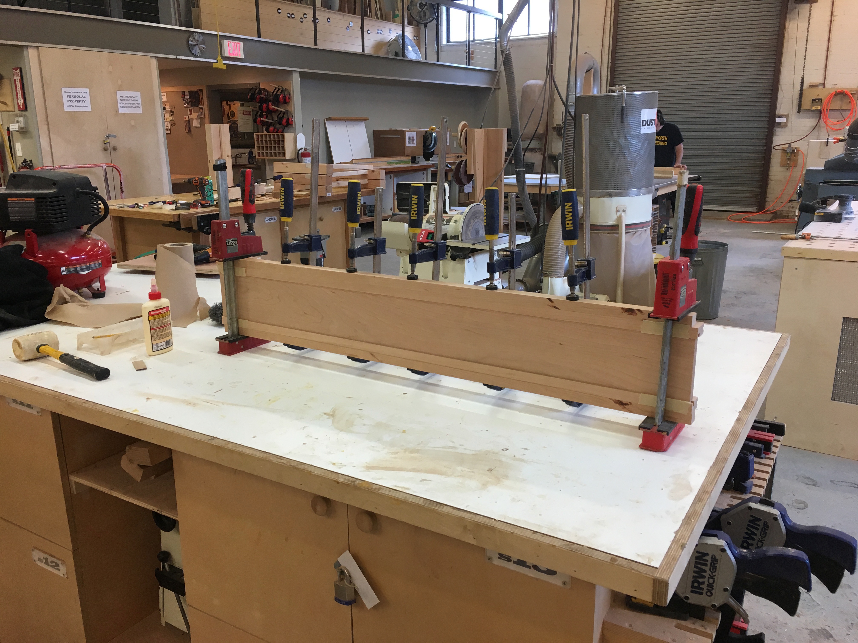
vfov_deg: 48.2
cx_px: 429
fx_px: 719
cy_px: 322
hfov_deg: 61.7
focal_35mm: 29
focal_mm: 4.15
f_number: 2.2
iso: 50
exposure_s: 1/30
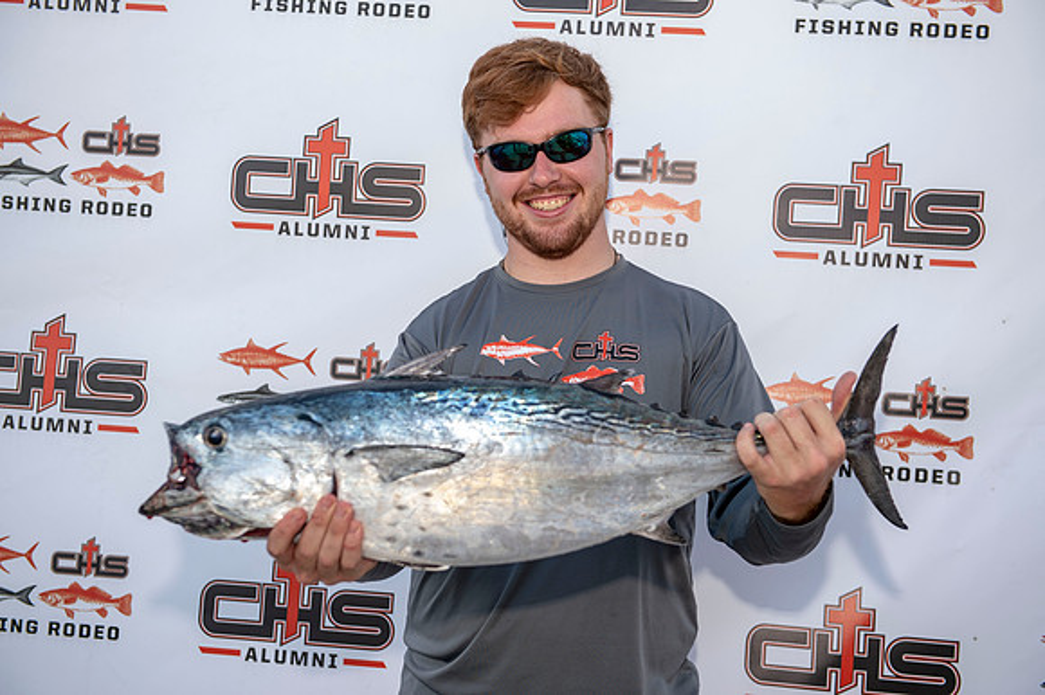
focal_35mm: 55
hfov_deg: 36.3
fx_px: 1596
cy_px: 348
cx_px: 522
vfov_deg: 24.6
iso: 50
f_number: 4.5
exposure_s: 1/100
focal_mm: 55
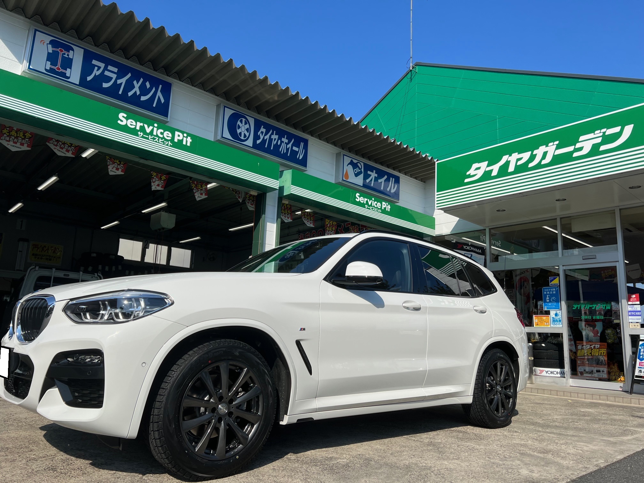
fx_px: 484
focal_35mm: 26
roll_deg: -2.5
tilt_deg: +10.7
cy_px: 242
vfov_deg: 53.1
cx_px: 322
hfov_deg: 67.3
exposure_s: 1/5587
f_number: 1.5
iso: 50
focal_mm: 5.7
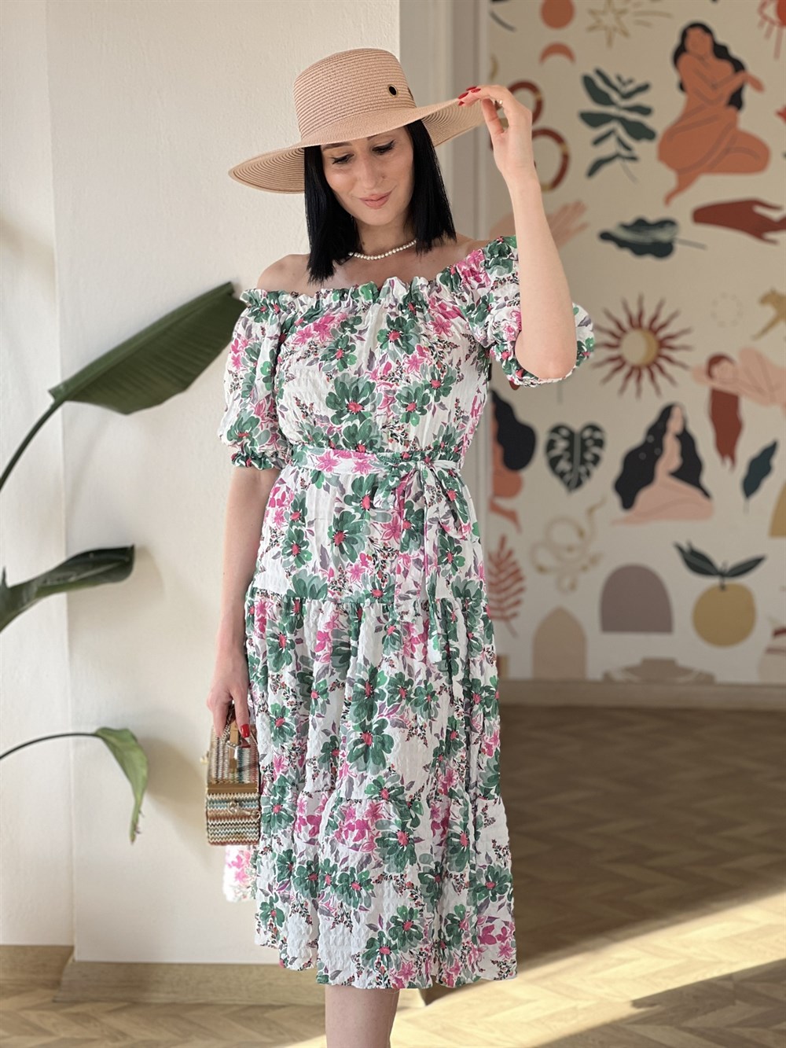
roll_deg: +0.2
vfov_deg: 25.3
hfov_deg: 19.1
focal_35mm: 77
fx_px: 2331
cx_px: 393
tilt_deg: -8.5
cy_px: 524
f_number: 2.8
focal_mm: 9
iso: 100
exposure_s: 1/121
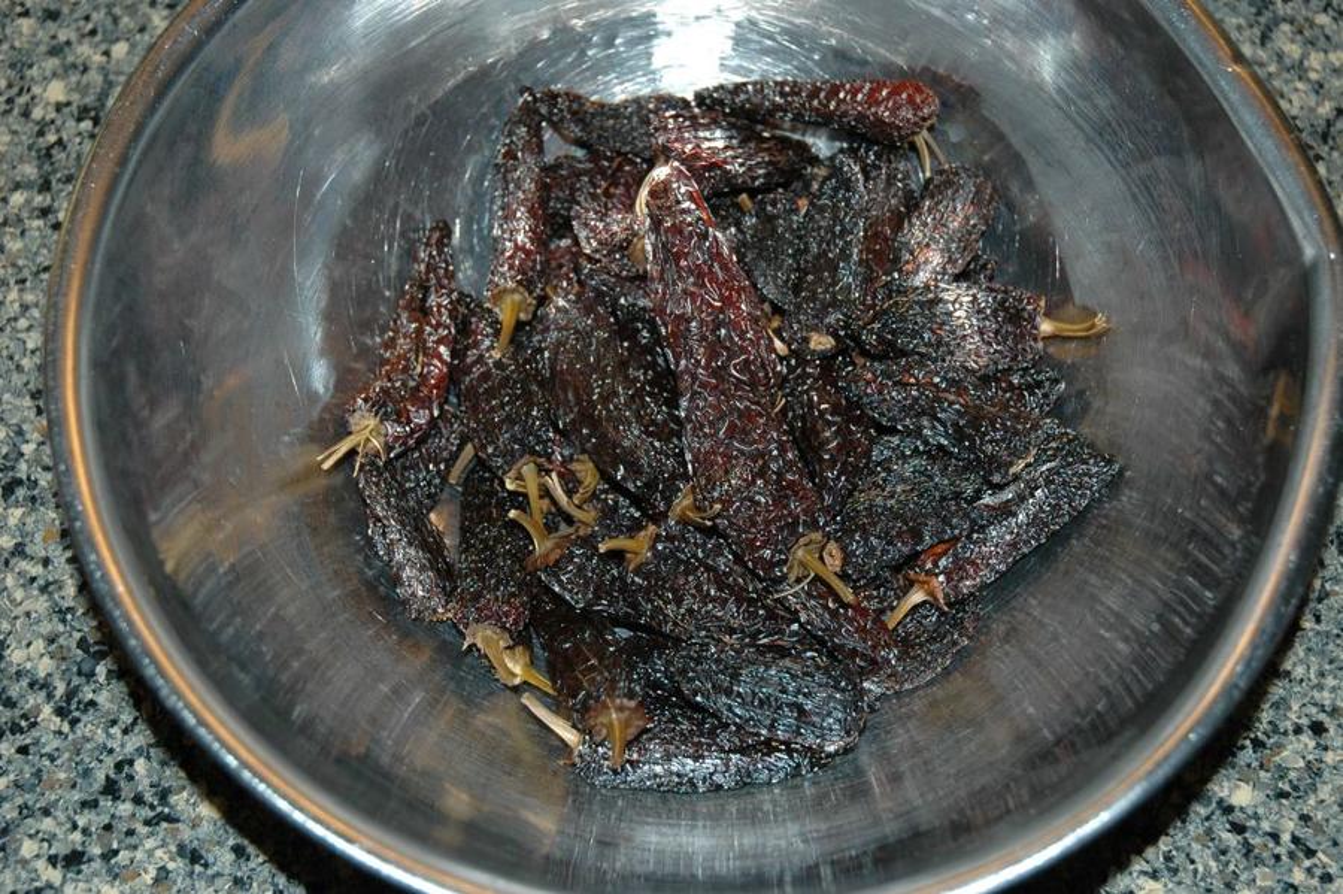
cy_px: 447
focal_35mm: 52
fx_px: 1957
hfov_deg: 37.9
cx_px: 672
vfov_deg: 25.7
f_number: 4.2
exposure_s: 1/60
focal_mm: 35
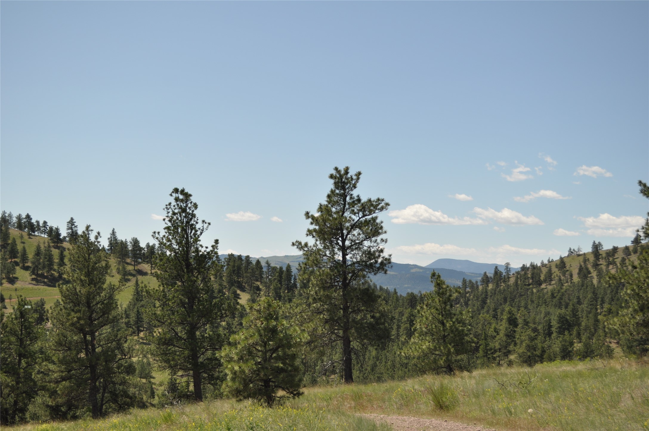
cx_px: 324
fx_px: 972
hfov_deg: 36.9
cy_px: 216
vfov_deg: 25.0
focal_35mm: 54
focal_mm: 36
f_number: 5
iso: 200
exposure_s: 1/1000
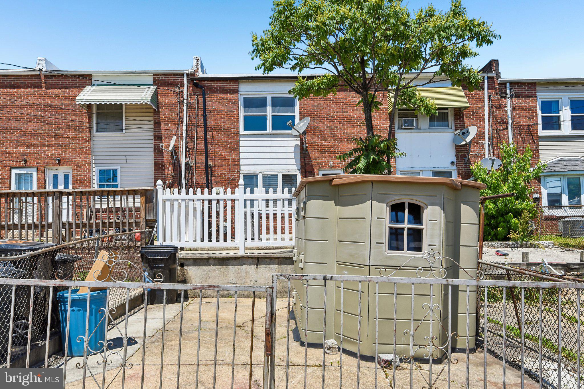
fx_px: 454
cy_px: 194
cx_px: 292
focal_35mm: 28
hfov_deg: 65.5
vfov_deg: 46.4
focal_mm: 28
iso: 400
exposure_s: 1/1600
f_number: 8
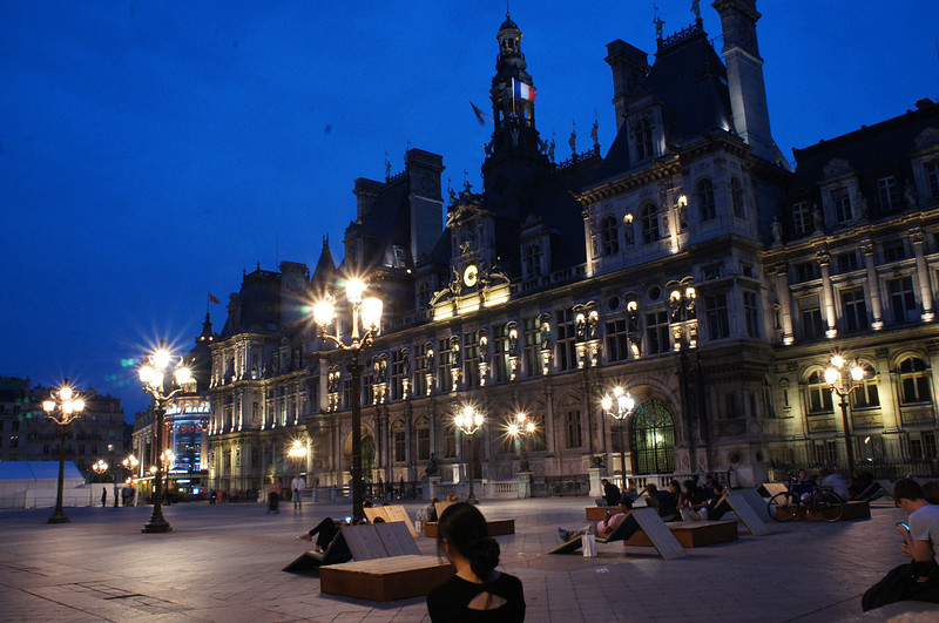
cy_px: 312
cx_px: 470
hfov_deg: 62.0
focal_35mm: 30
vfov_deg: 43.5
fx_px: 781
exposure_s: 1.6
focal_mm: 20
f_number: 22
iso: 800
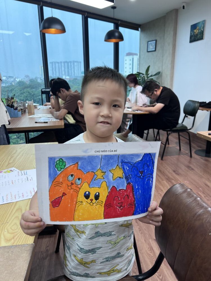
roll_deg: +1.3
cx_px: 106
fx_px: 211
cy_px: 140
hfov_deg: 53.1
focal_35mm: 26
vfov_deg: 67.3
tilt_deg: -15.9
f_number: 1.5
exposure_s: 1/100
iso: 40
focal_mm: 5.7
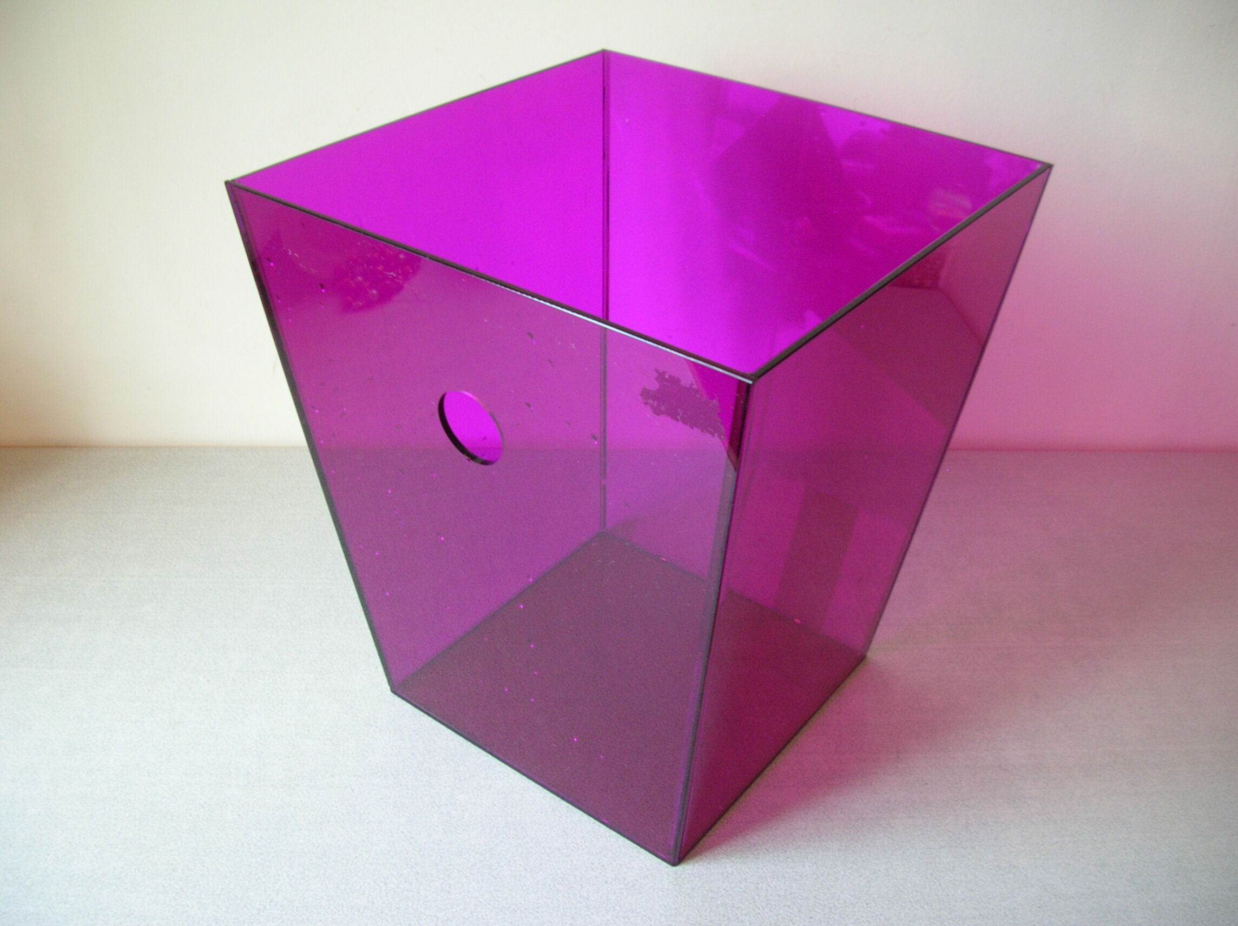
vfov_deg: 40.6
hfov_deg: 52.7
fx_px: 1251
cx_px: 619
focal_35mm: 35
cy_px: 463
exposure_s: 1/6
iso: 95
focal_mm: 5.8
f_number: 2.8
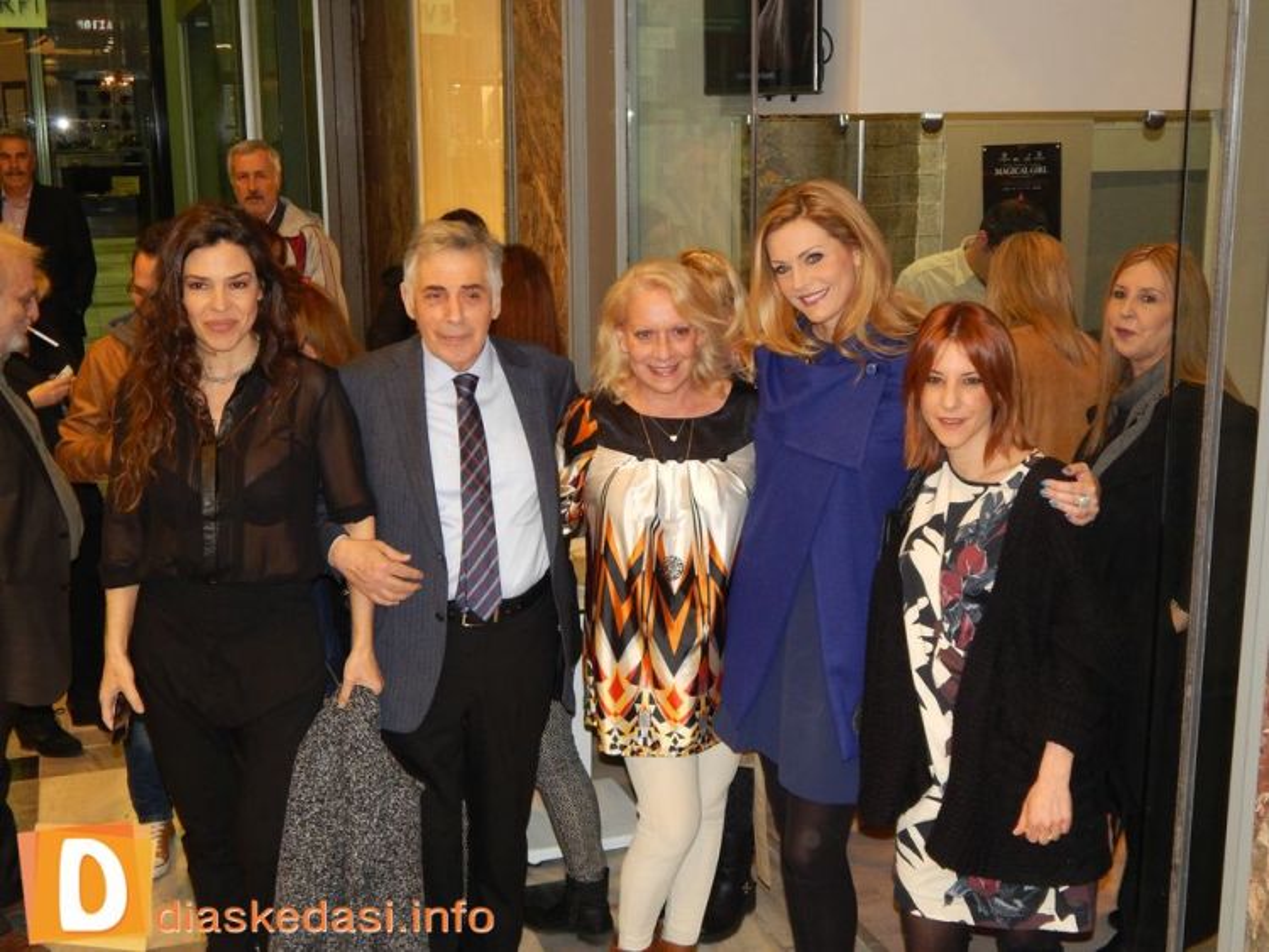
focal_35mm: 43
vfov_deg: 33.6
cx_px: 634
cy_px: 476
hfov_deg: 43.8
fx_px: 1577
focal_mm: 7.7
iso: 280
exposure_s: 1/30
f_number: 3.6
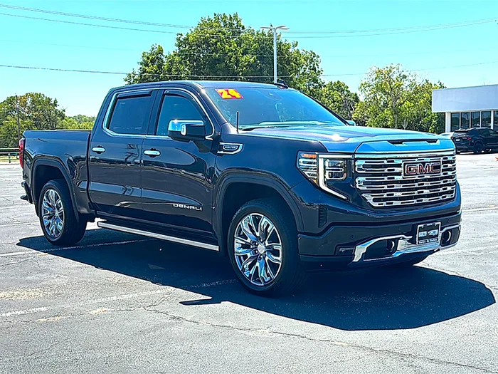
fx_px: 561
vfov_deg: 36.8
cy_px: 187
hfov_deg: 47.9
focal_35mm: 39
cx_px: 249
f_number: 1.78
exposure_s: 1/2817
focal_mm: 6.86
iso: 80
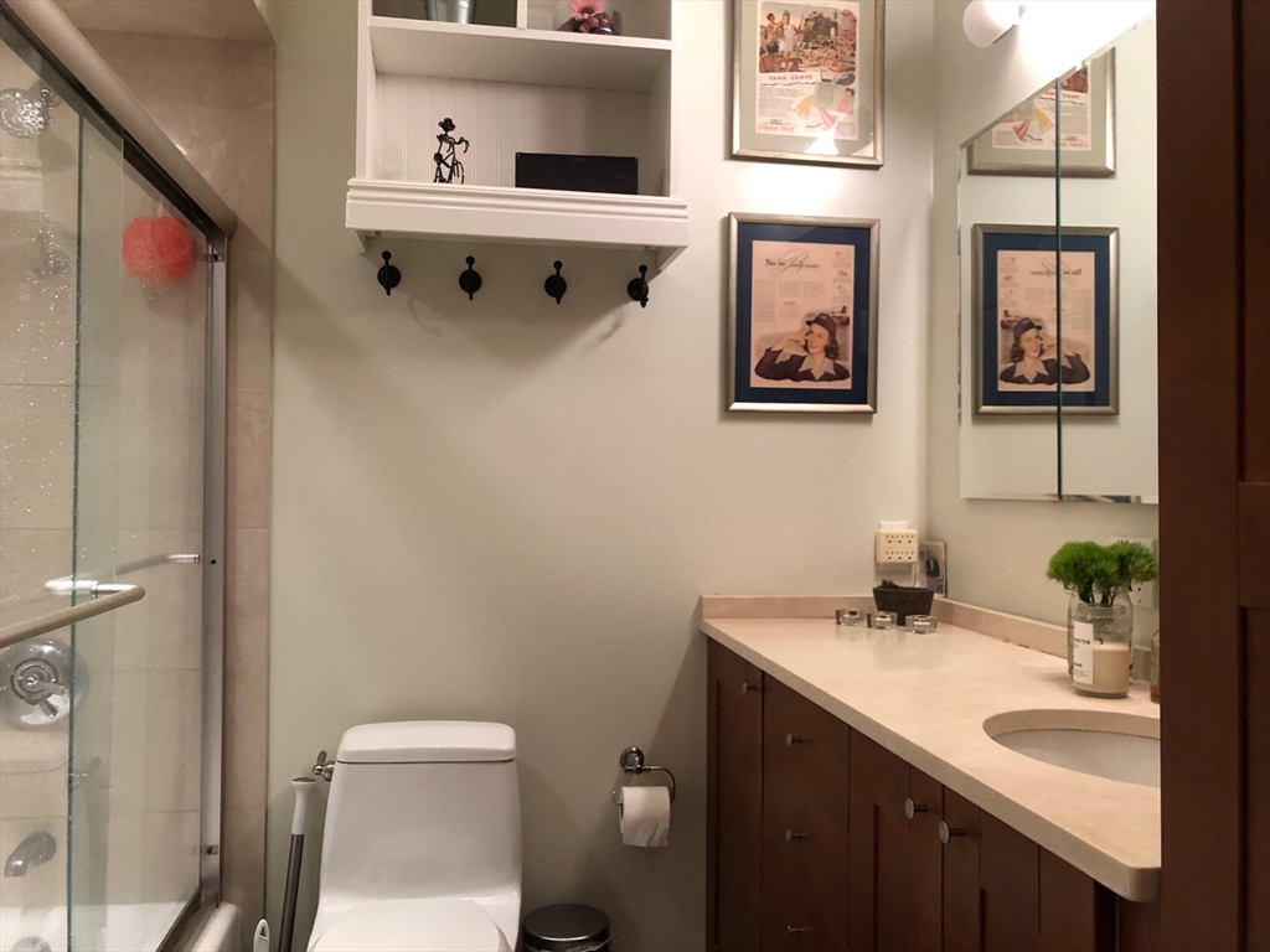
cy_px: 476
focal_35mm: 28
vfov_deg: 49.7
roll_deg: -0.1
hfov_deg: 63.4
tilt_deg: +0.7
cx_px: 635
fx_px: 1027
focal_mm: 4
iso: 80
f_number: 1.8
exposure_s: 1/15
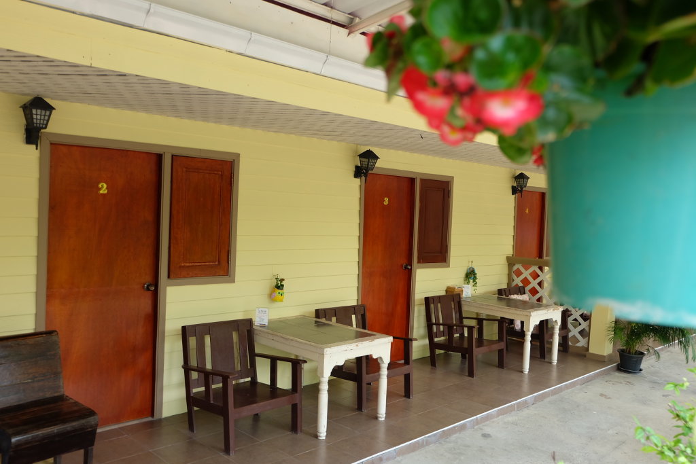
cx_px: 348
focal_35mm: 30
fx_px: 580
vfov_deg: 43.6
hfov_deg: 61.9
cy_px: 232
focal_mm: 20.1
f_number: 3.8
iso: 200
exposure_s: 1/105
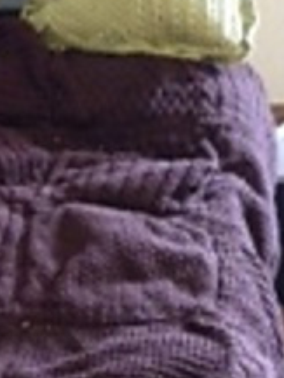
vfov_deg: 18.9
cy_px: 308
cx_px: -75
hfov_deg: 13.9
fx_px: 1126
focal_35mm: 103
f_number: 2.4
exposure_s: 1/15
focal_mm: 4.28
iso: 640
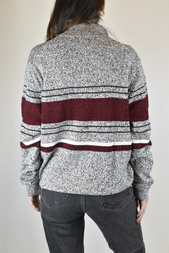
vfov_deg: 41.1
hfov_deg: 28.1
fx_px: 338
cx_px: 84
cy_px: 126
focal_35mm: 48
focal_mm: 32
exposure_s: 1/50
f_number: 13
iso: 1600
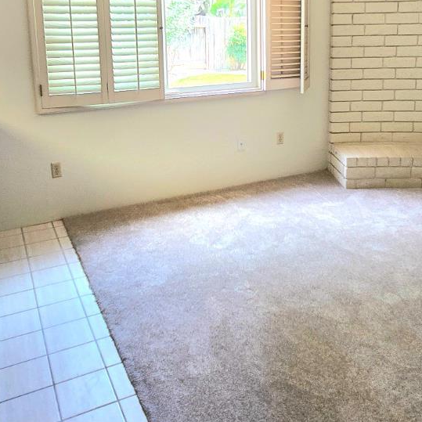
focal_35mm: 32
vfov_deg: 49.1
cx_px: 233
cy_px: 106
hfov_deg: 51.0
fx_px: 441
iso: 100
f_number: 2.2
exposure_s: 1/60.2
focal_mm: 2.2
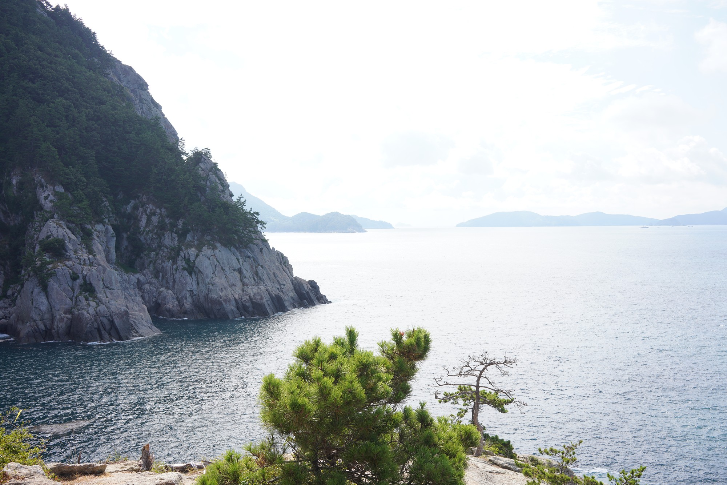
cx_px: 364
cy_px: 242
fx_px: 707
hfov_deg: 54.4
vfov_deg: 37.9
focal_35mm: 35
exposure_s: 1/100
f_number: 9
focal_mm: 35
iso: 100
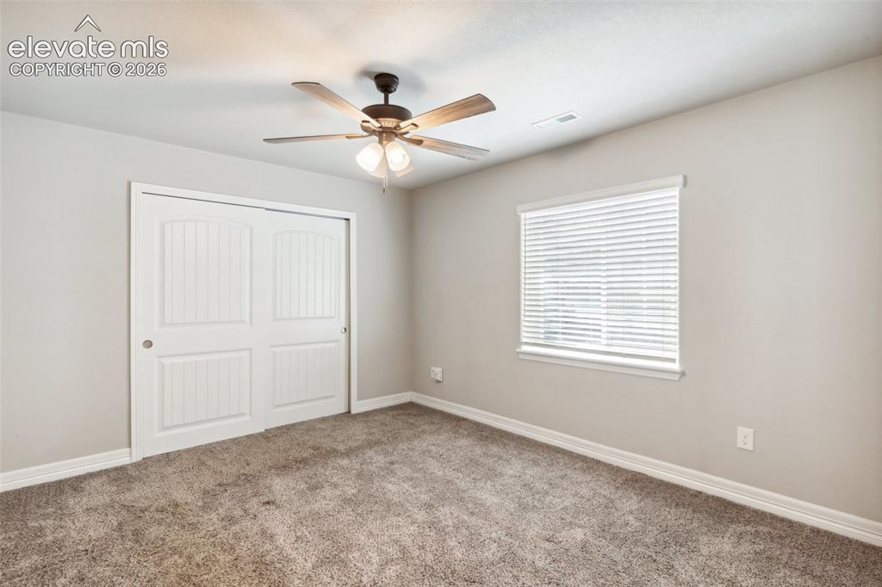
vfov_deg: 70.4
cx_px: 441
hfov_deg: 93.3
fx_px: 416
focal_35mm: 17
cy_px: 294
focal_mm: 17
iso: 400
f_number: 8
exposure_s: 1/10
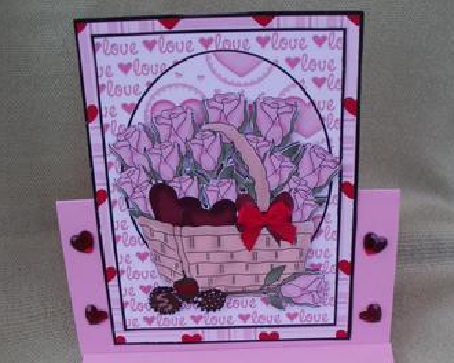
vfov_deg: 30.6
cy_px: 298
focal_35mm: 48
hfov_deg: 38.8
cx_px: 230
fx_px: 645
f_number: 5.6
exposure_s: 1/60
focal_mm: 6.3
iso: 100
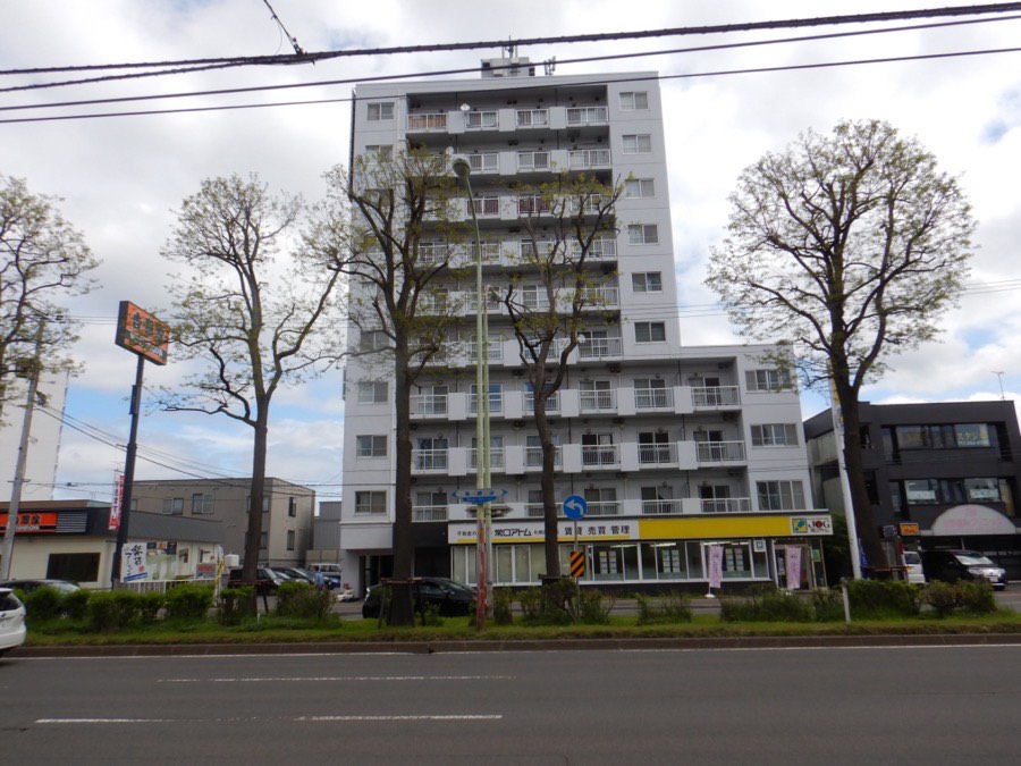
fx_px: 708
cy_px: 383
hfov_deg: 71.6
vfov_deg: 56.8
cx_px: 510
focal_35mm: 24
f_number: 4.1
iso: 125
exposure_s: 1/1000
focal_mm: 4.3
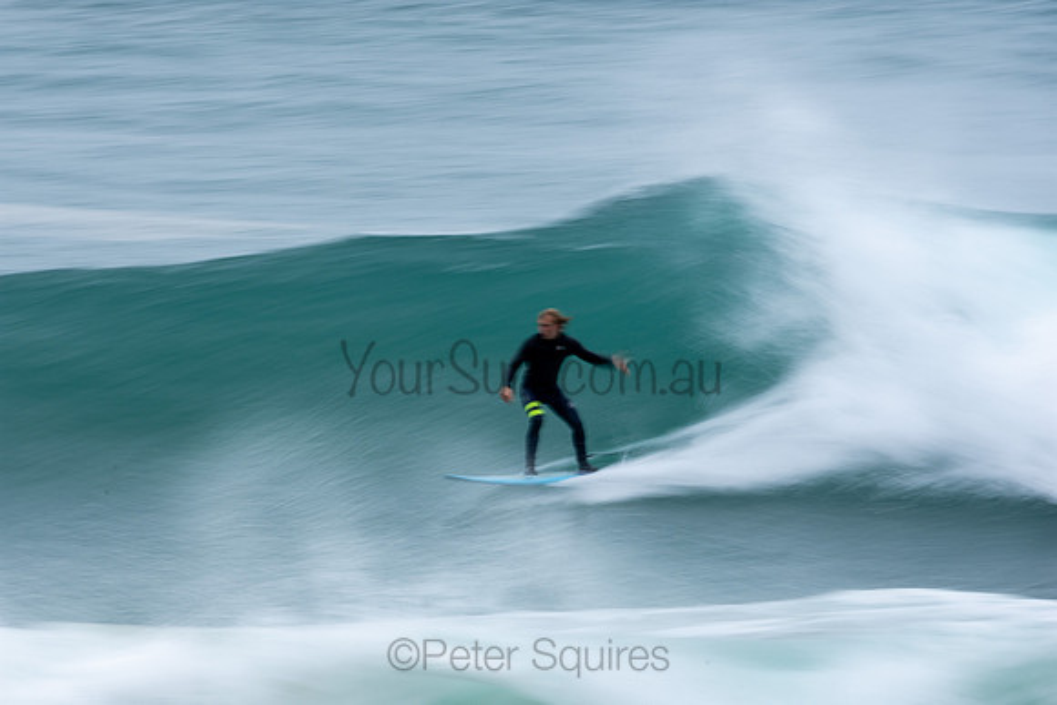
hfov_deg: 2.7
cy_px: 352
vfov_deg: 1.8
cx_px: 528
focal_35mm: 750
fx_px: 22025
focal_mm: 500
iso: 100
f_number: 22
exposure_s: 1/20
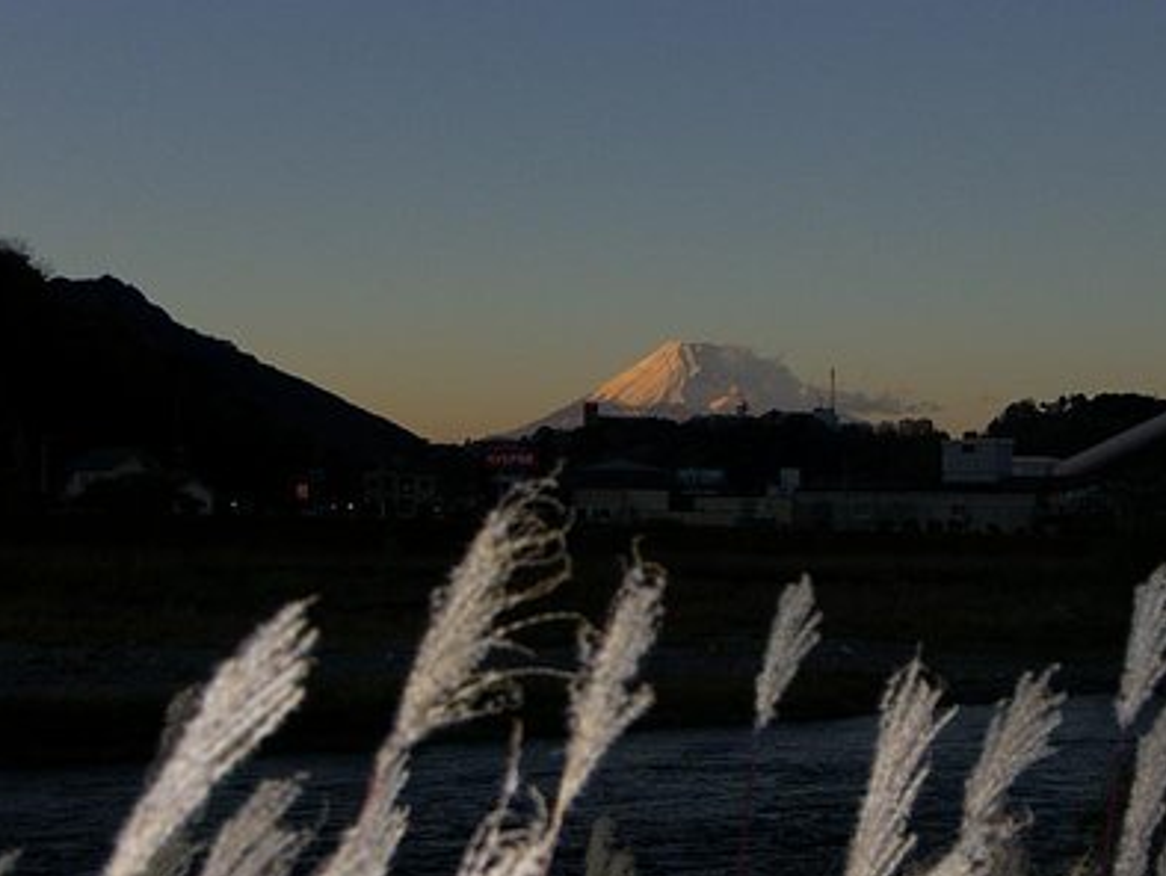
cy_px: 562
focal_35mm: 74
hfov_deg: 26.2
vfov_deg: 19.9
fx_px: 2494
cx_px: 728
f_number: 3.6
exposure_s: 1/500
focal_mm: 11.8
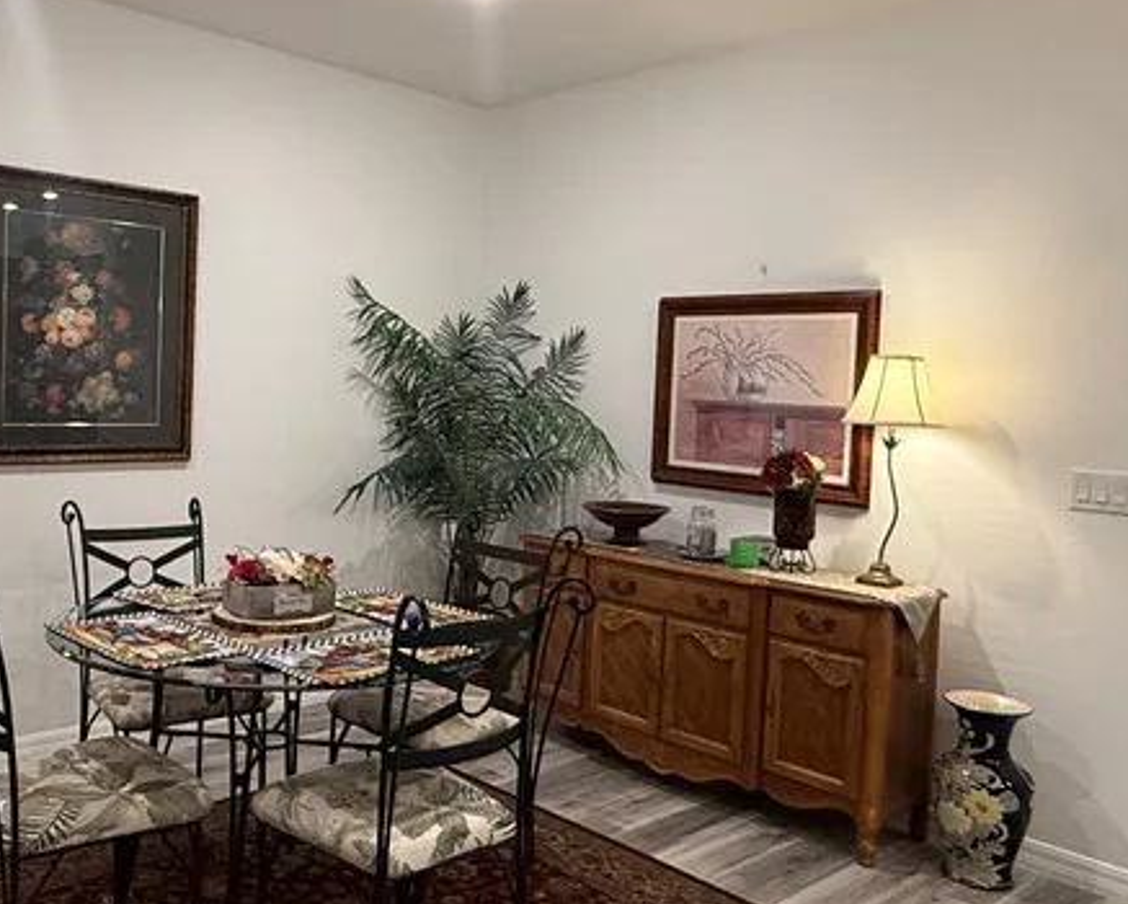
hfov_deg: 54.7
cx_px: 395
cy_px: 421
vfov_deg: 45.8
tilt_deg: -1.3
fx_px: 1069
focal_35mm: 32
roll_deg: -2.3
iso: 640
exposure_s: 1/120
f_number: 2.2
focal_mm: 2.22
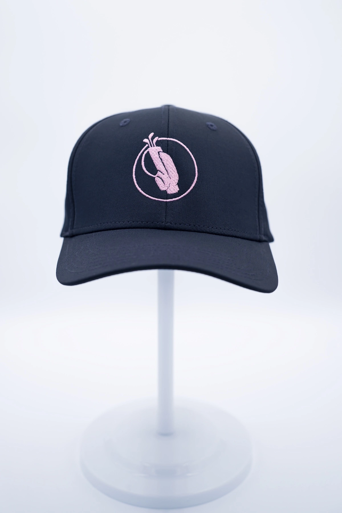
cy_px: 256
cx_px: 171
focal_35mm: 45
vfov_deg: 43.6
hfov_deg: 29.9
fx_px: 641
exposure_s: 1/500
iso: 200
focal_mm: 45
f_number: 3.5
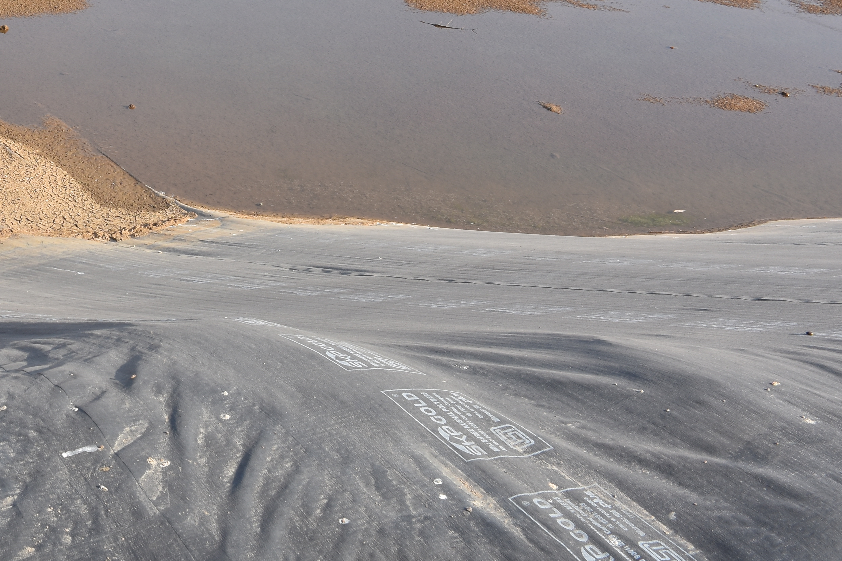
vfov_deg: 22.2
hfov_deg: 31.6
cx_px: 21
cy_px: 2
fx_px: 1380
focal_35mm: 59
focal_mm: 18
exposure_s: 1/125
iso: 100
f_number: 9
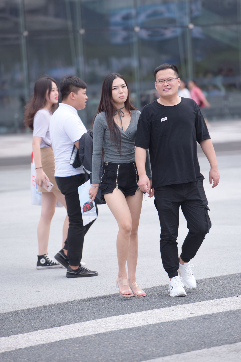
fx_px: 2007
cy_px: 181
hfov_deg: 6.9
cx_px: 120
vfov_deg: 10.3
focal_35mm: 200
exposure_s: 1/800
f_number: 4
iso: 560
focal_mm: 200
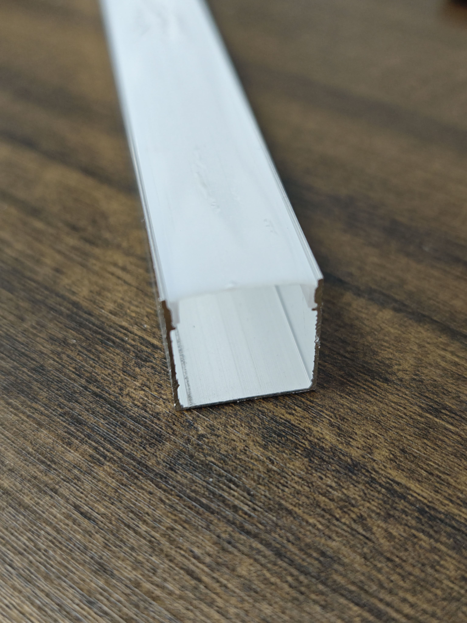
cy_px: 312
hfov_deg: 37.7
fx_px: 684
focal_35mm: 38
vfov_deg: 49.0
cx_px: 234
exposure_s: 1/103
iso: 320
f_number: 1.62
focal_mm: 6.55
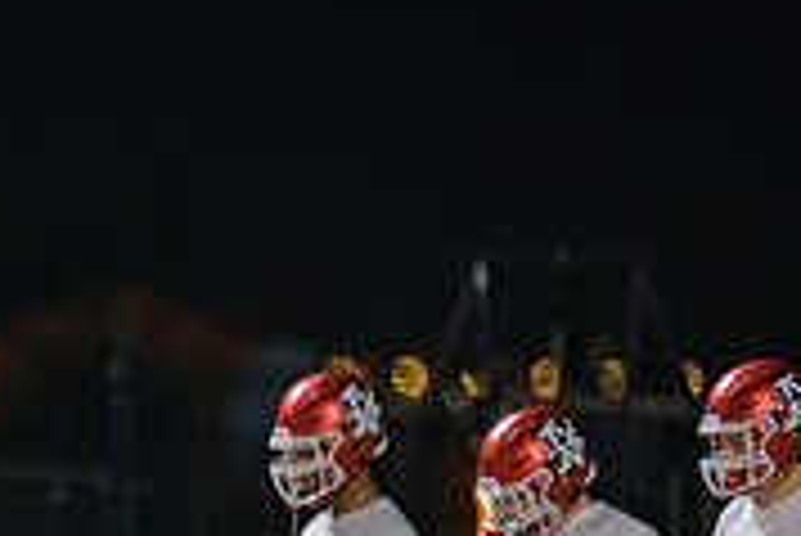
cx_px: -90
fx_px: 21755
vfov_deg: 1.4
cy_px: 628
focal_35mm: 977
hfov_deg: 2.1
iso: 1250
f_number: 2.8
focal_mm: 300
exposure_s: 1/250
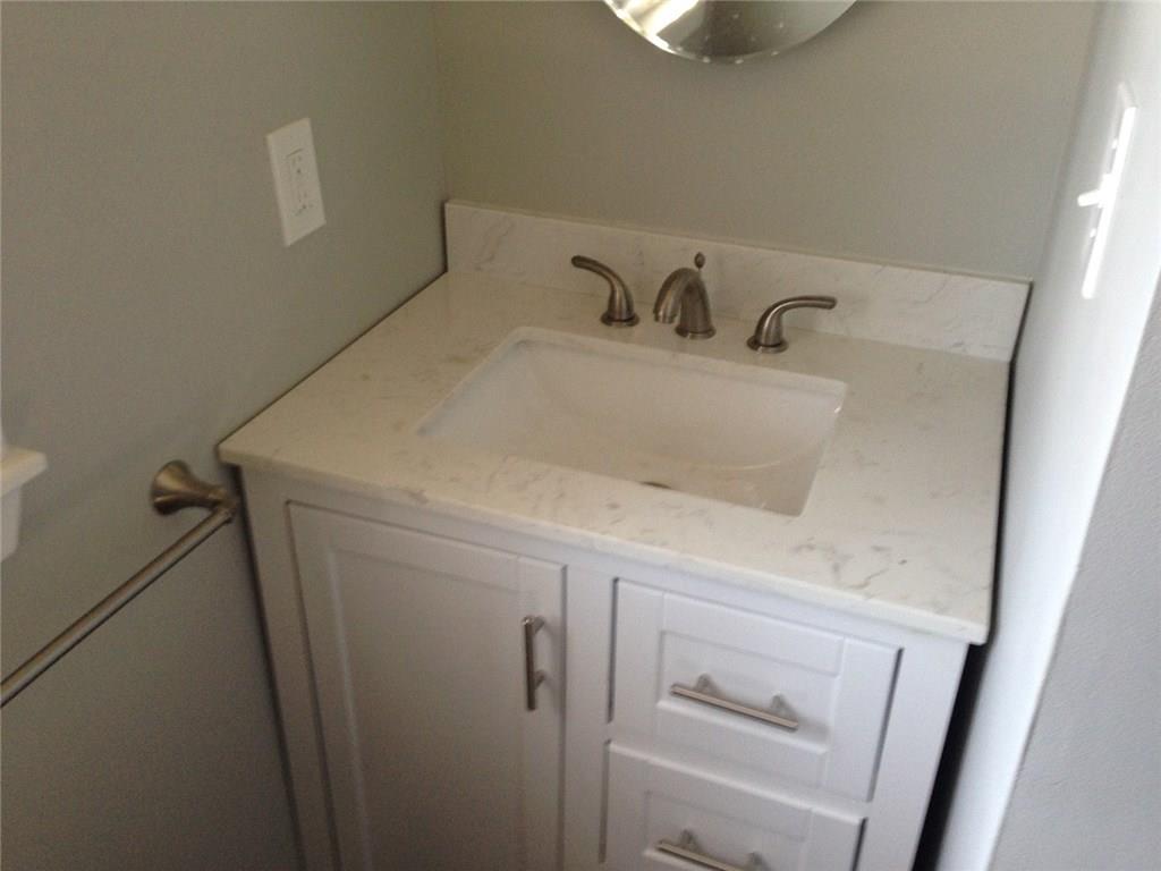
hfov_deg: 55.4
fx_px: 1107
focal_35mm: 33
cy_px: 436
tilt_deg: -30.9
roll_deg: +1.7
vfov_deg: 42.9
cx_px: 580
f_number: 2.4
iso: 100
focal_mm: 4.12
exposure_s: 1/20
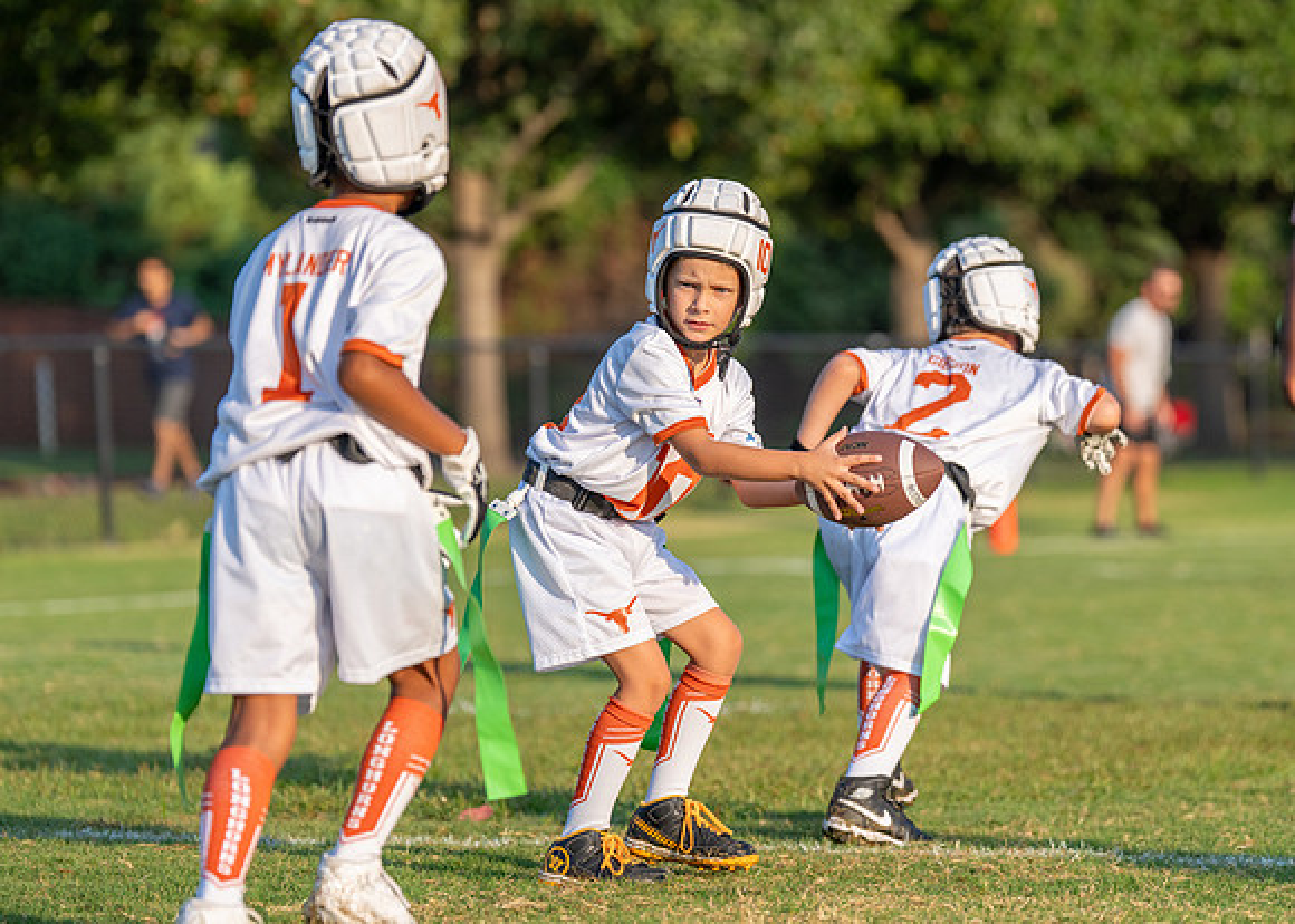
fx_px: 5807
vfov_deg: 9.1
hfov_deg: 12.7
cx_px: 703
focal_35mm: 158
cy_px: 440
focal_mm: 125
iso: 250
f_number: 2.8
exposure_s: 1/3200
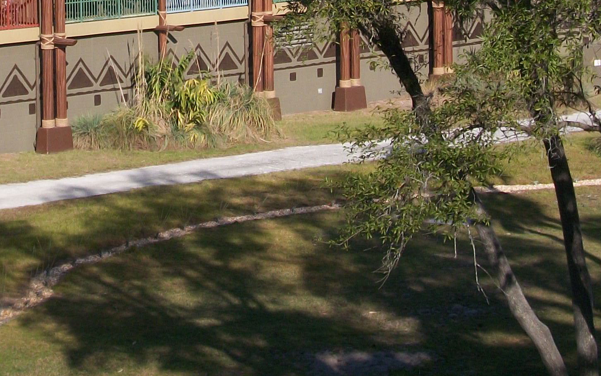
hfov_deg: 14.3
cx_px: 30
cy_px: -190
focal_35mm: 144
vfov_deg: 8.9
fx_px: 2359
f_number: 4
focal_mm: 9.7
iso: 80
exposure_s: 1/500
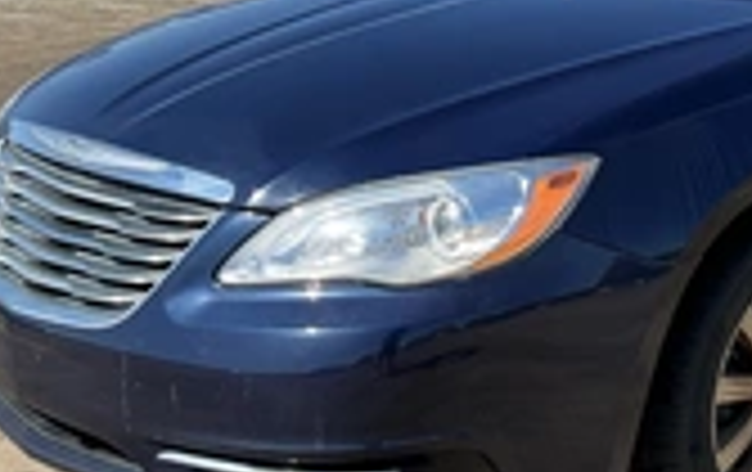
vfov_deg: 18.3
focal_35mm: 71
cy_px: 108
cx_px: 689
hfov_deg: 27.8
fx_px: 1458
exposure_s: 1/1144
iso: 25
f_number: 1.8
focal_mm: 3
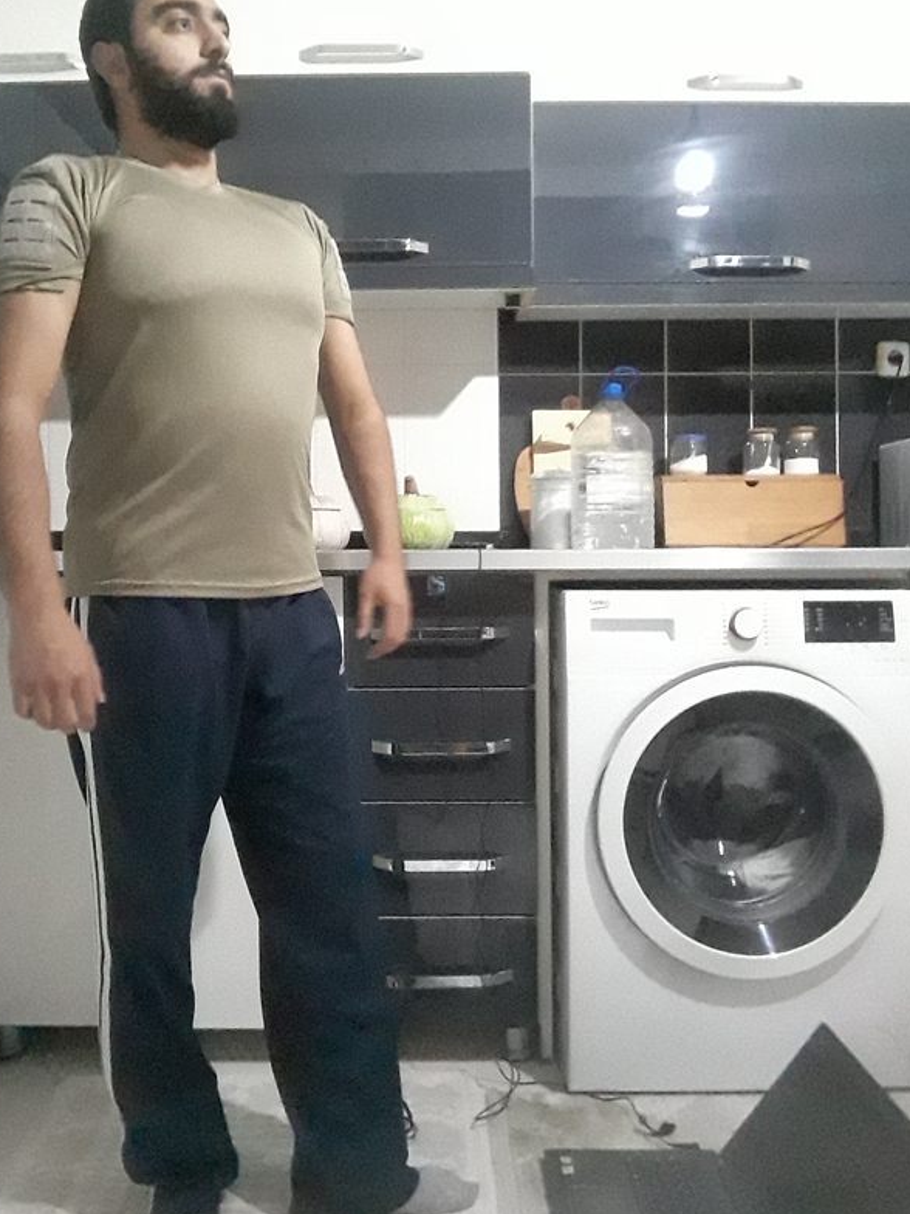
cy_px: 559
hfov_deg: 51.3
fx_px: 946
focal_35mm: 27
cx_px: 412
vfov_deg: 65.2
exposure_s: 1/8
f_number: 2.2
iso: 1000
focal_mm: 1.95
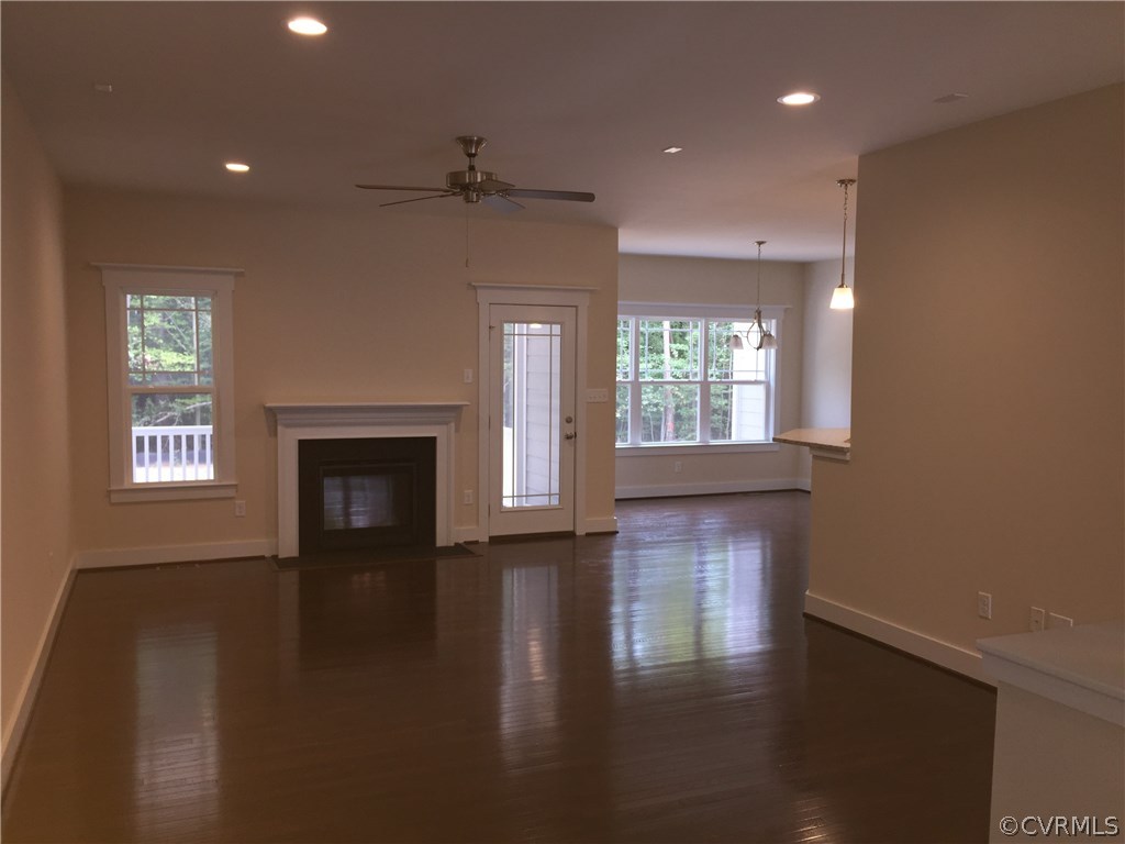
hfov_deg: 61.7
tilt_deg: -5.1
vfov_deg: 48.2
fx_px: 942
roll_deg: -0.4
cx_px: 562
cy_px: 422
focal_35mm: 29
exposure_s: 1/45
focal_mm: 4.15
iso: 32
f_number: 2.2
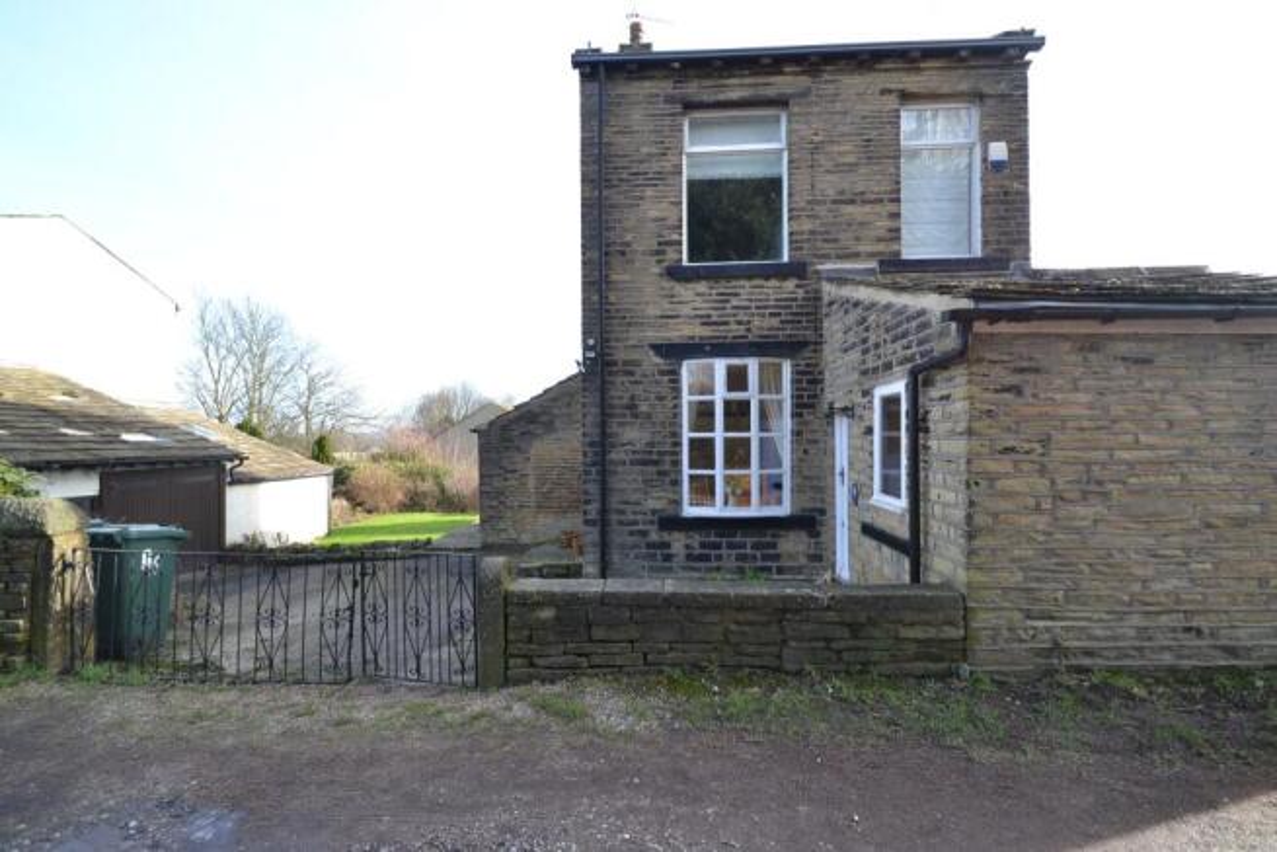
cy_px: 426
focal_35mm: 15
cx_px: 638
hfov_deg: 100.4
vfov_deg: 77.4
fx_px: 532
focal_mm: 10
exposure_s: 1/125
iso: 200
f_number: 5.6
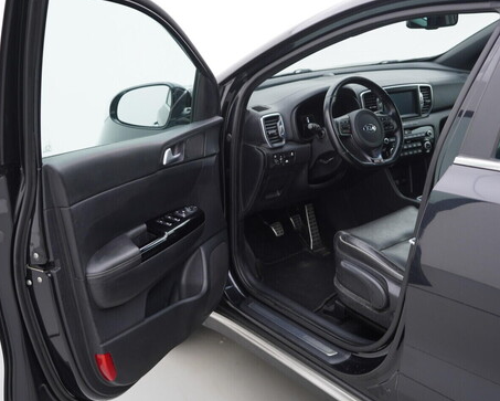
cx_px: 257
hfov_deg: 44.8
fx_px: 607
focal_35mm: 41
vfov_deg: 36.5
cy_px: 200
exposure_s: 1/50
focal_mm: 24
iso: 125
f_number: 3.2
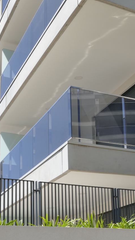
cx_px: 103
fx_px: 516
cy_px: 121
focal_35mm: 81
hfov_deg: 14.8
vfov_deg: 26.2
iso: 125
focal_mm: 18.44
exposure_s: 1/320
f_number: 8
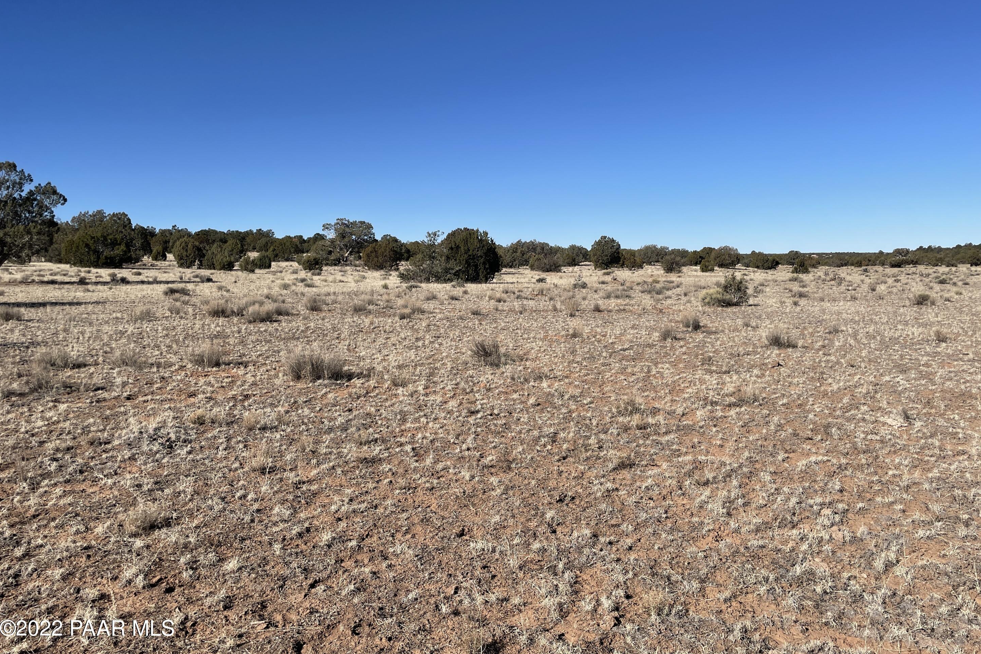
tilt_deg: -1.1
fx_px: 763
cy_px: 282
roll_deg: +1.0
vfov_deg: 46.3
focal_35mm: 28
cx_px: 506
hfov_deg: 65.5
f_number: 1.6
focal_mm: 4.2
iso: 32
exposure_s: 1/5556
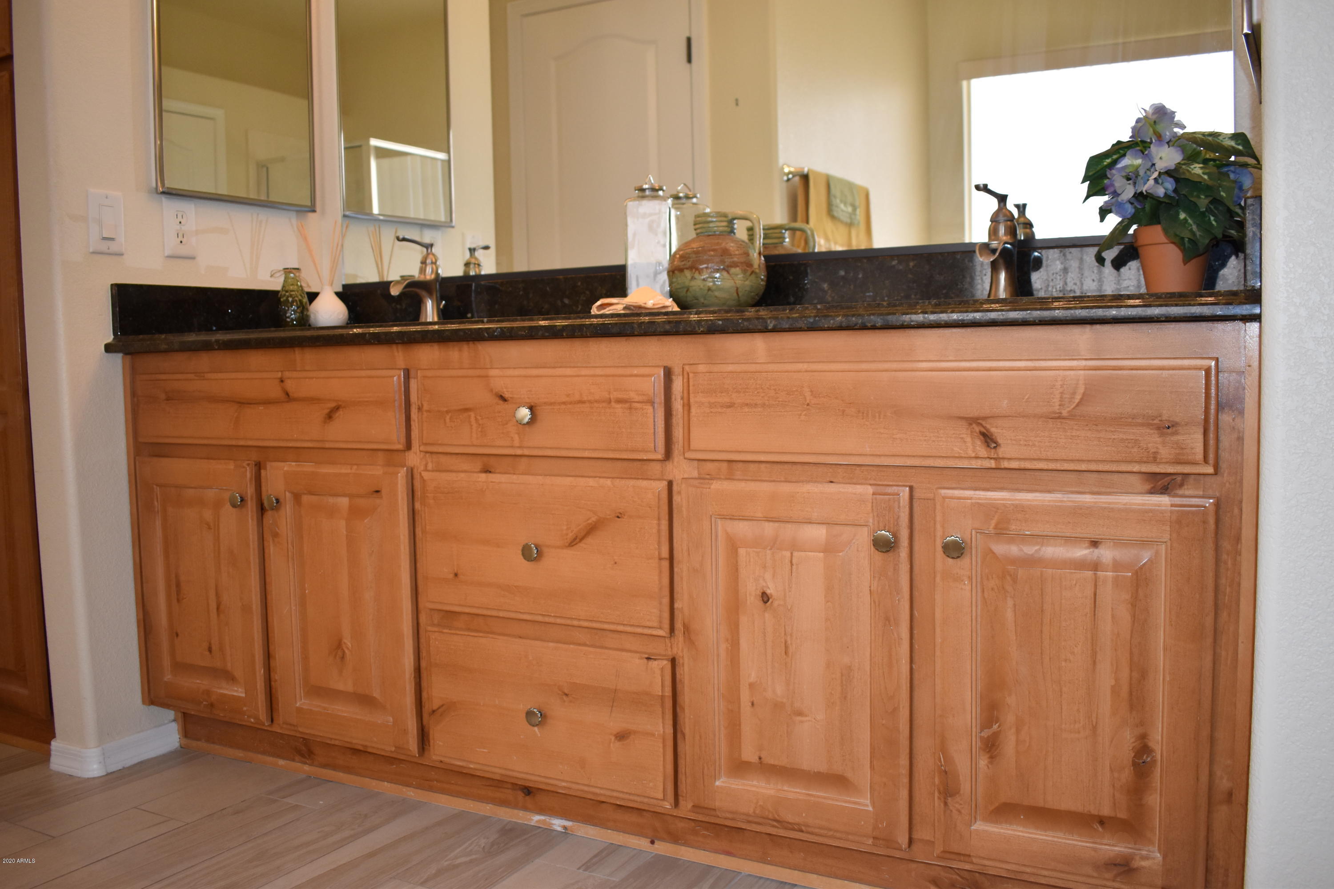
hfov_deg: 61.9
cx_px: 667
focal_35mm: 30
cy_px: 444
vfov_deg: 43.6
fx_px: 1112
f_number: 4
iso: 800
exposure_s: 1/200
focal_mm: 20
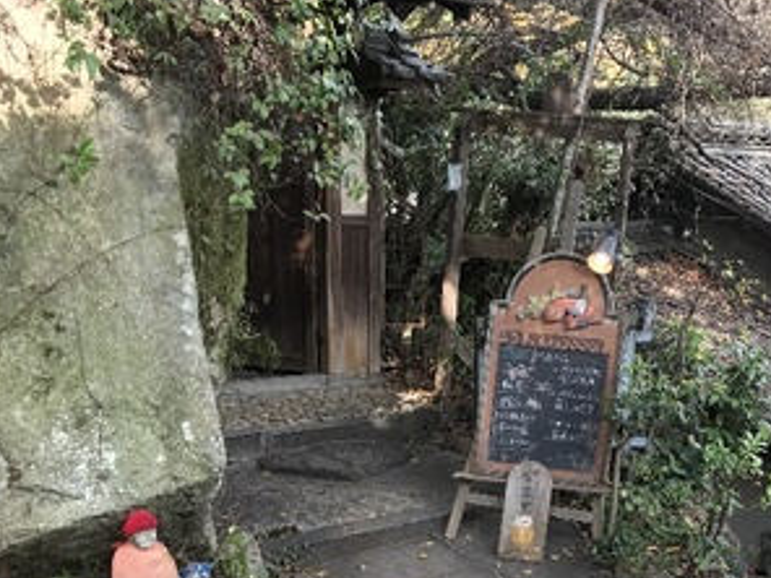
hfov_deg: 35.9
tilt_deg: -15.0
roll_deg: -0.4
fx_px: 1180
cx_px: 490
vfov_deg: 26.7
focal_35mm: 53
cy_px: 508
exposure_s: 1/120
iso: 20
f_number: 1.8
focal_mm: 3.99
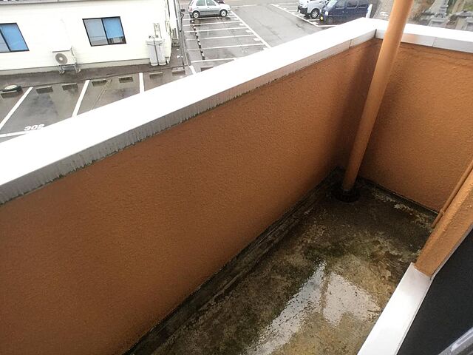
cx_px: 236
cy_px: 178
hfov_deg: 58.4
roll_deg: +1.1
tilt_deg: -40.0
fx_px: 424
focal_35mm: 31
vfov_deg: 45.4
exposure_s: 1/40
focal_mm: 3.3
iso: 32
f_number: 2.4
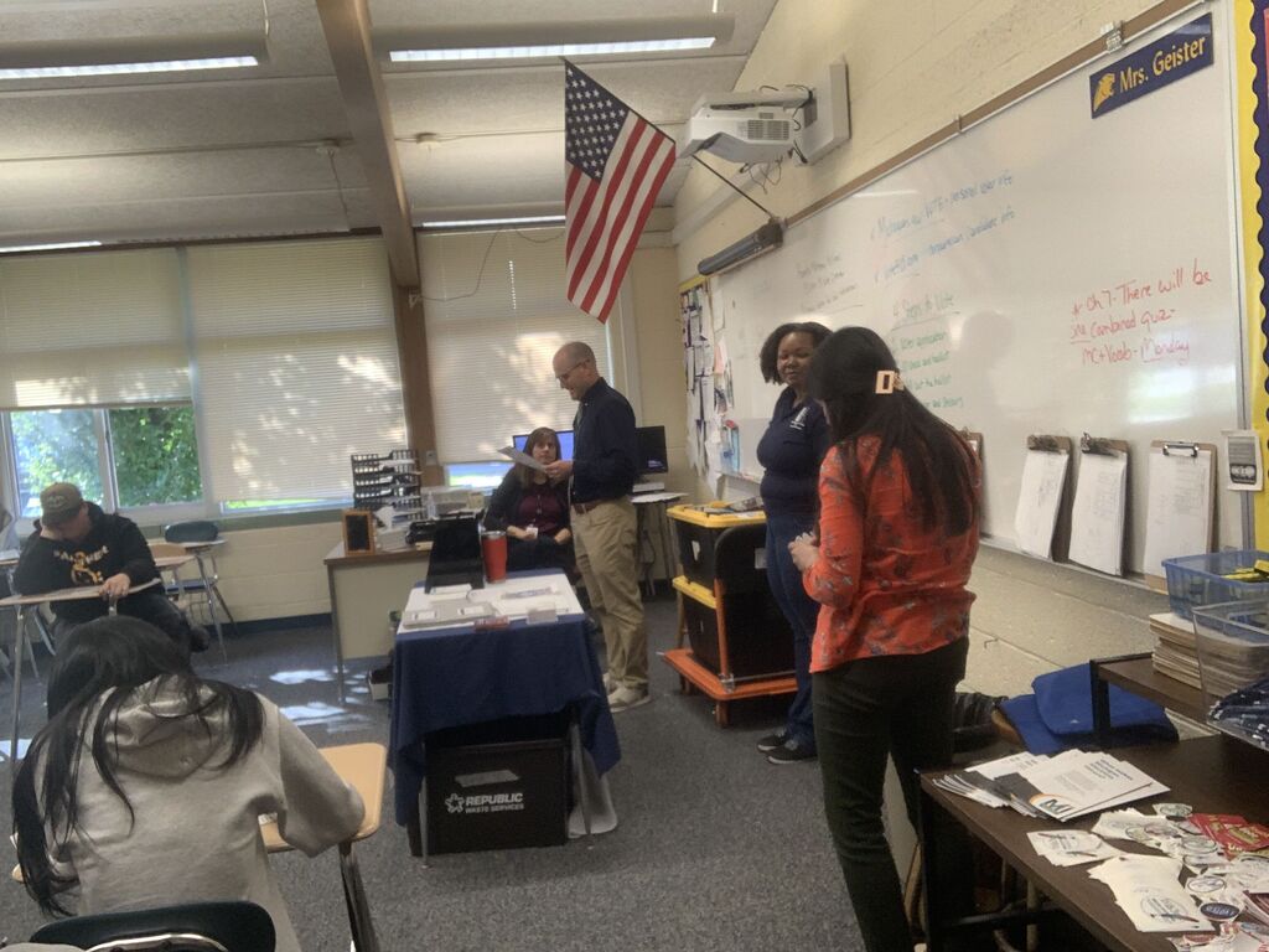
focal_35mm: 32
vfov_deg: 44.2
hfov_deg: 56.8
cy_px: 476
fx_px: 1173
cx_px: 634
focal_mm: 2.87
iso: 125
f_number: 2.2
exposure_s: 1/60
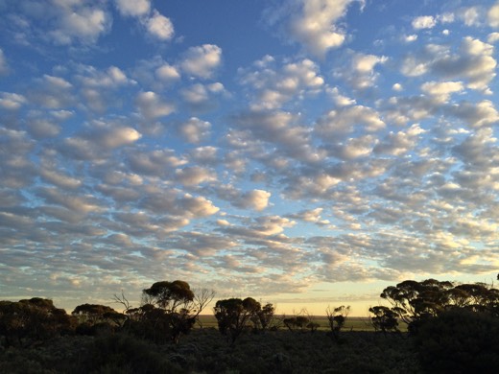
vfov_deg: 48.2
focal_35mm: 29
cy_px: 187
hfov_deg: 61.7
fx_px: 418
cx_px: 250
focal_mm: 4.15
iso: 32
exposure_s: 1/526
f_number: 2.2
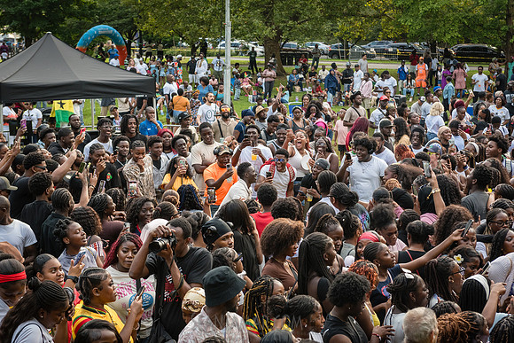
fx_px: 1029
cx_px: 257
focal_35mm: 72
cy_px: 172
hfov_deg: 28.1
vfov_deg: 18.9
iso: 1000
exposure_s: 1/400
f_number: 5.6
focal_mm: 70
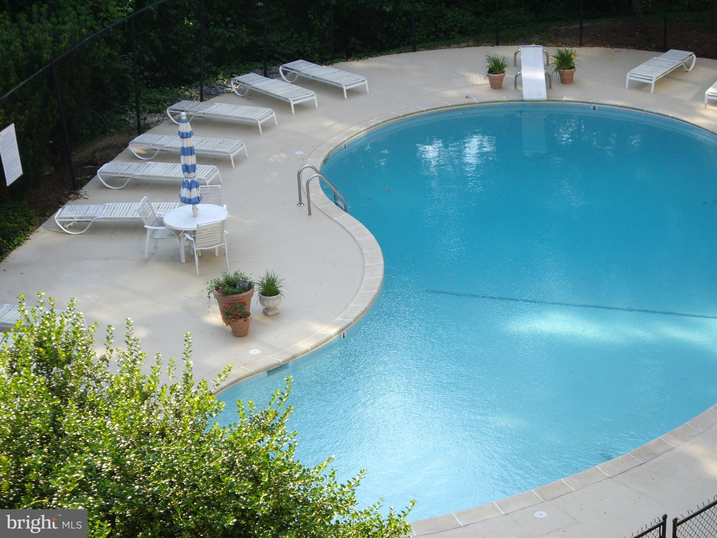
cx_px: 358
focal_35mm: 94
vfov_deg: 15.7
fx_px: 1947
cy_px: 269
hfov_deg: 20.9
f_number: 4.6
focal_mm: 15.3
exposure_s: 1/160
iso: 100
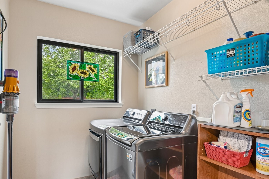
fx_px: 157
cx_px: 139
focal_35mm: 21
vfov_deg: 59.4
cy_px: 98
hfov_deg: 81.2
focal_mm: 19
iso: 400
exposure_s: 1/6
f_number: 8
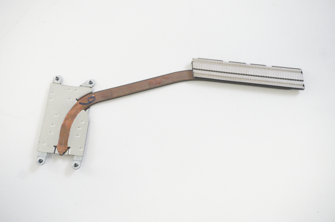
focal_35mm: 48
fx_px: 446
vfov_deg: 28.0
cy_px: 111
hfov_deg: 41.1
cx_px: 168
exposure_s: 1/250
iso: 6400
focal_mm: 32
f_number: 5.6
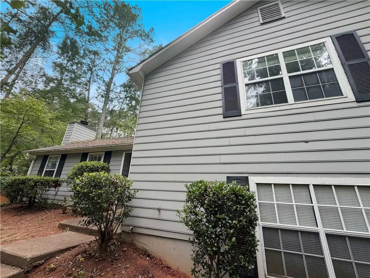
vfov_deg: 85.7
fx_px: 150
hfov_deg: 102.1
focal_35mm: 14
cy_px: 139
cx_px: 185
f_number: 2.2
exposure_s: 1/121
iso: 64
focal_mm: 2.22
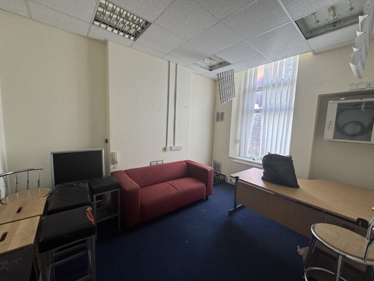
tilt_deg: -6.7
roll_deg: -1.1
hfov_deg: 102.1
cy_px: 140
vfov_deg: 85.7
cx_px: 187
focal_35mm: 14
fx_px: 151
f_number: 2.2
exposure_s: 1/99
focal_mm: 2.22
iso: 80
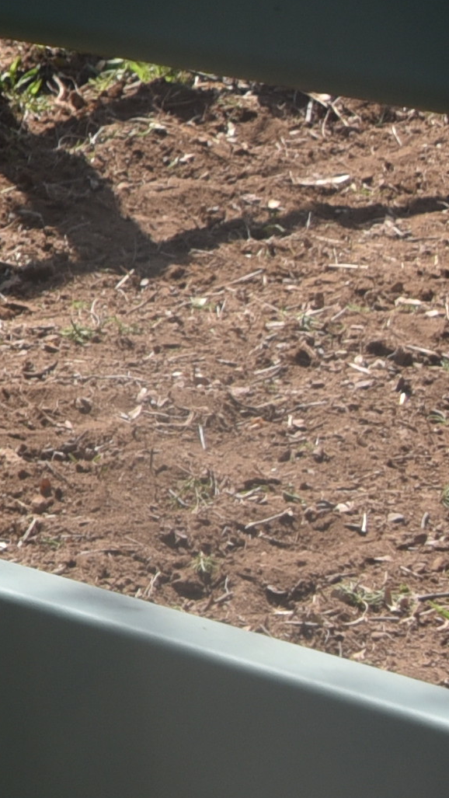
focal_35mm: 270
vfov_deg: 7.8
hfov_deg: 4.2
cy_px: -472
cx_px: -1303
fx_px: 5712
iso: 200
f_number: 9
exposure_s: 1/320
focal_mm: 44
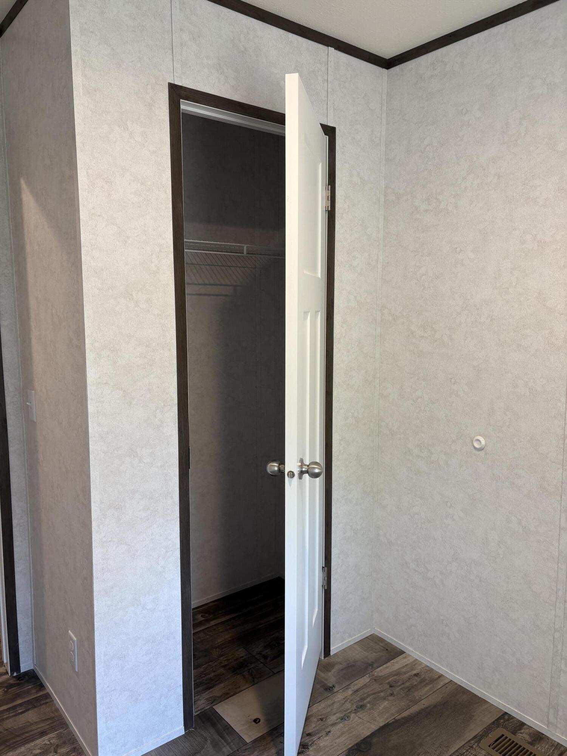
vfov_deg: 67.3
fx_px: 568
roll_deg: -0.8
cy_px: 378
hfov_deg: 53.1
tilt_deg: -6.4
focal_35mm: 26
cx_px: 284
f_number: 1.6
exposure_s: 1/60
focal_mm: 5.96
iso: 100
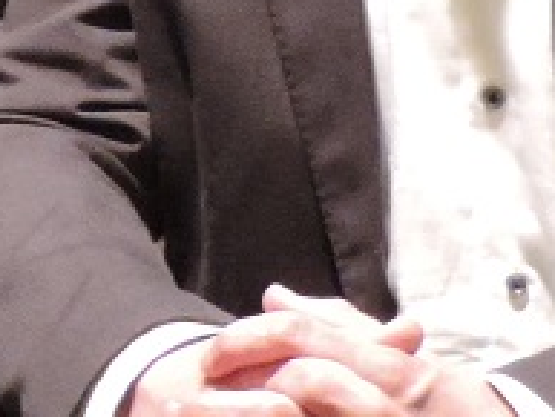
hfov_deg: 5.6
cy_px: -449
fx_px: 5599
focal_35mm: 349
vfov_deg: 4.2
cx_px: -555
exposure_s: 1/13
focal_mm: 9.8
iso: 800
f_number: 3.7
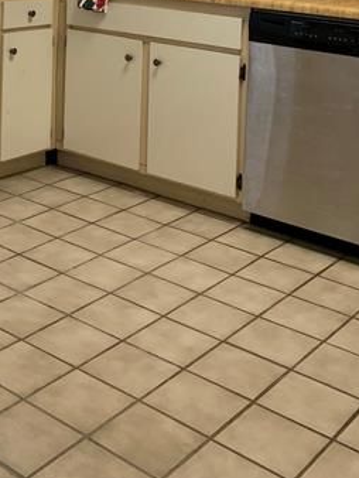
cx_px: 34
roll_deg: -1.4
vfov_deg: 29.5
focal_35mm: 59
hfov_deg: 24.1
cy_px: -44
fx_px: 815
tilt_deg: -3.4
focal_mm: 4.25
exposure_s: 1/60
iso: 125
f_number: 1.8
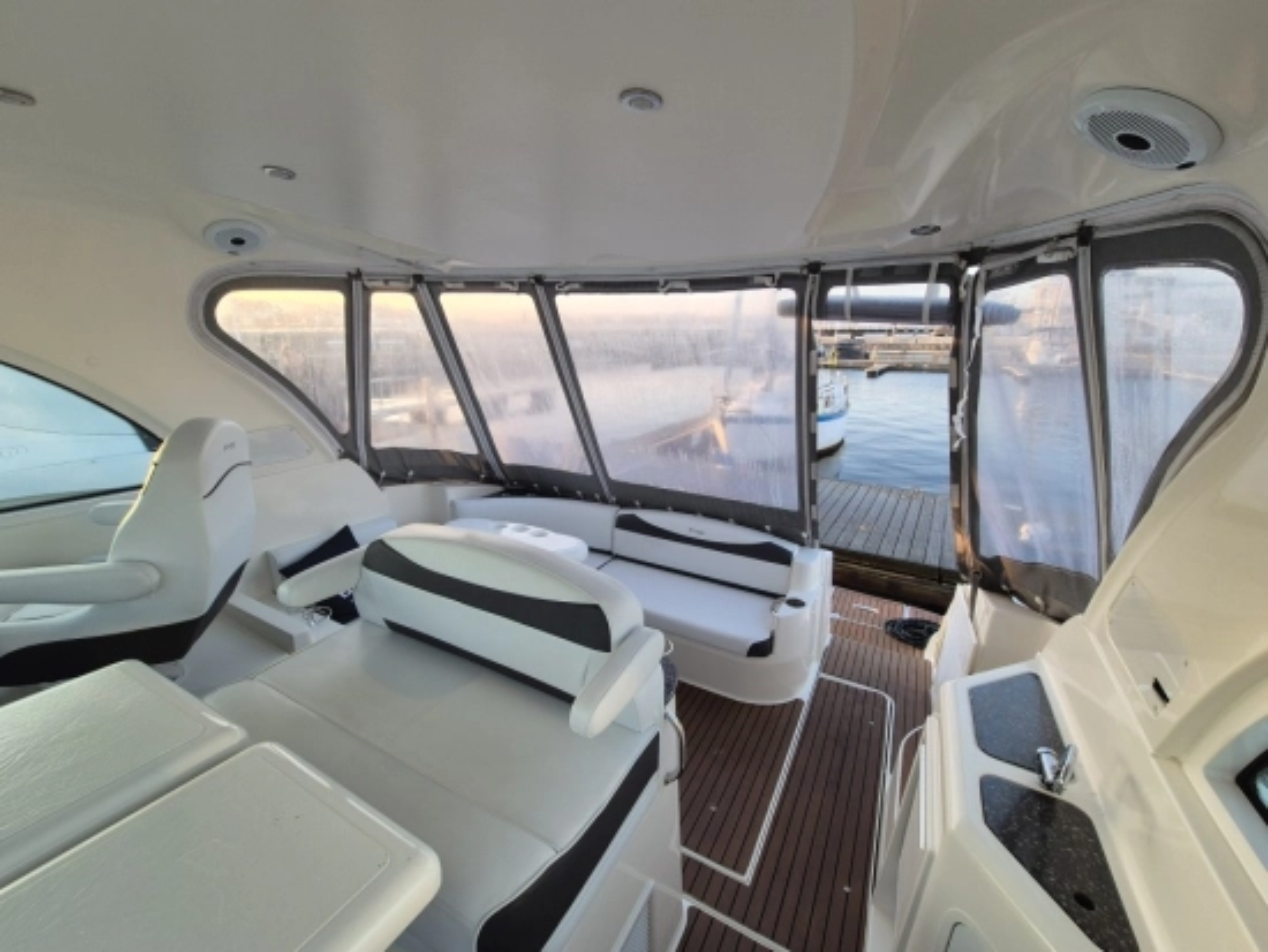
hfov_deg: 106.2
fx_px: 476
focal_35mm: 13
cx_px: 634
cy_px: 476
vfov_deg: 90.0
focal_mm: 2.2
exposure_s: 1/149
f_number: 2.2
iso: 50
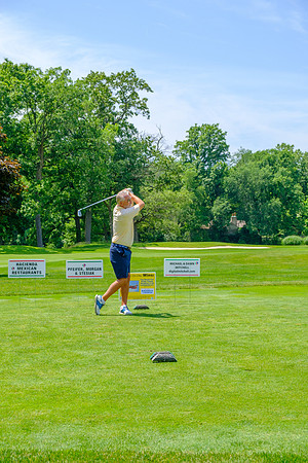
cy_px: 232
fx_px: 693
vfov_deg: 36.9
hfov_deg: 25.1
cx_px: 154
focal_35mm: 54
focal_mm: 35.8
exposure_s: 1/500
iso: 200
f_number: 5
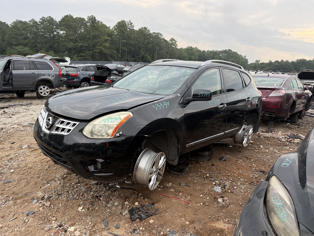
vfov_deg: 56.8
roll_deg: -6.3
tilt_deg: -13.7
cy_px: 118
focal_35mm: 24
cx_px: 157
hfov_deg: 71.6
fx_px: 218
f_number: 1.78
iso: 80
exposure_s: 1/967
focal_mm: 6.76
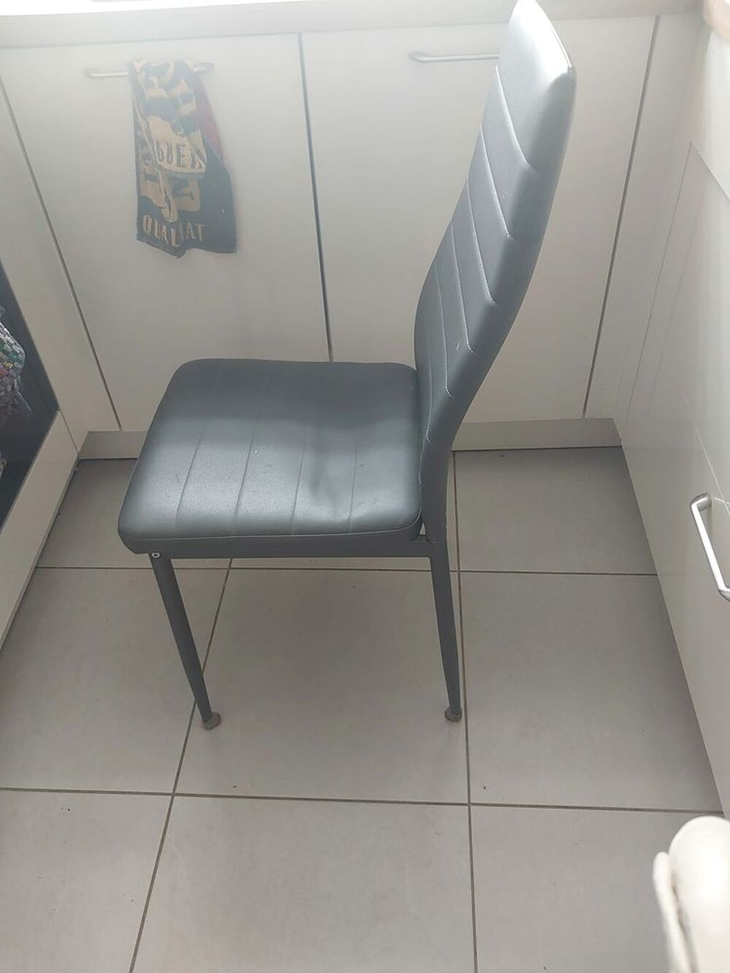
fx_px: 843
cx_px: 365
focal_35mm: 30
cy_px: 486
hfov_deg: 46.8
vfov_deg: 60.0
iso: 400
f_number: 1.8
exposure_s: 1/60
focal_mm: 4.6
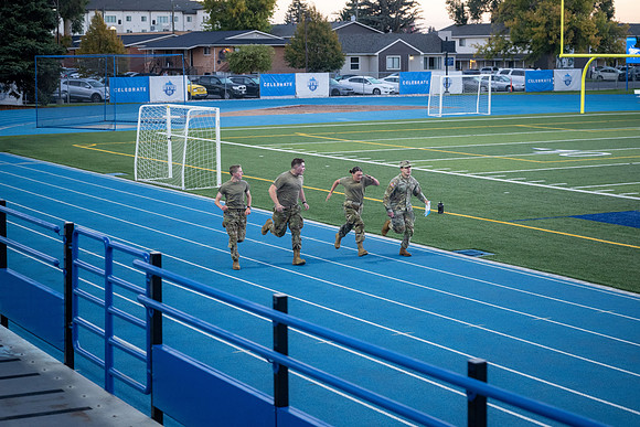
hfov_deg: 27.8
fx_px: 1291
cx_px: 334
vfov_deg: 18.8
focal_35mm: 73
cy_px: 185
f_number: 2.8
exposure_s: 1/400
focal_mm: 57
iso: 1250
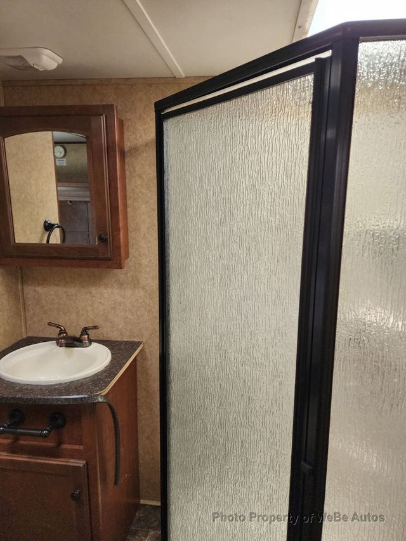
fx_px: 360
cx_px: 203
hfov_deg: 58.9
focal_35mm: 23
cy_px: 270
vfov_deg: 73.9
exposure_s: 1/120
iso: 320
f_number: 1.8
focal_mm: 6.4
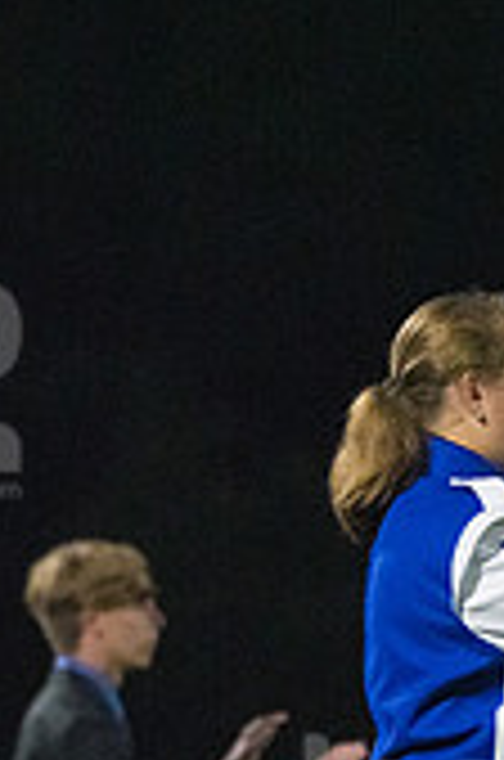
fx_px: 15202
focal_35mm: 721
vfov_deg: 2.9
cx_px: 410
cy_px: 859
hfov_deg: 1.9
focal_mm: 270
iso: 6400
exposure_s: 1/1600
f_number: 5.6
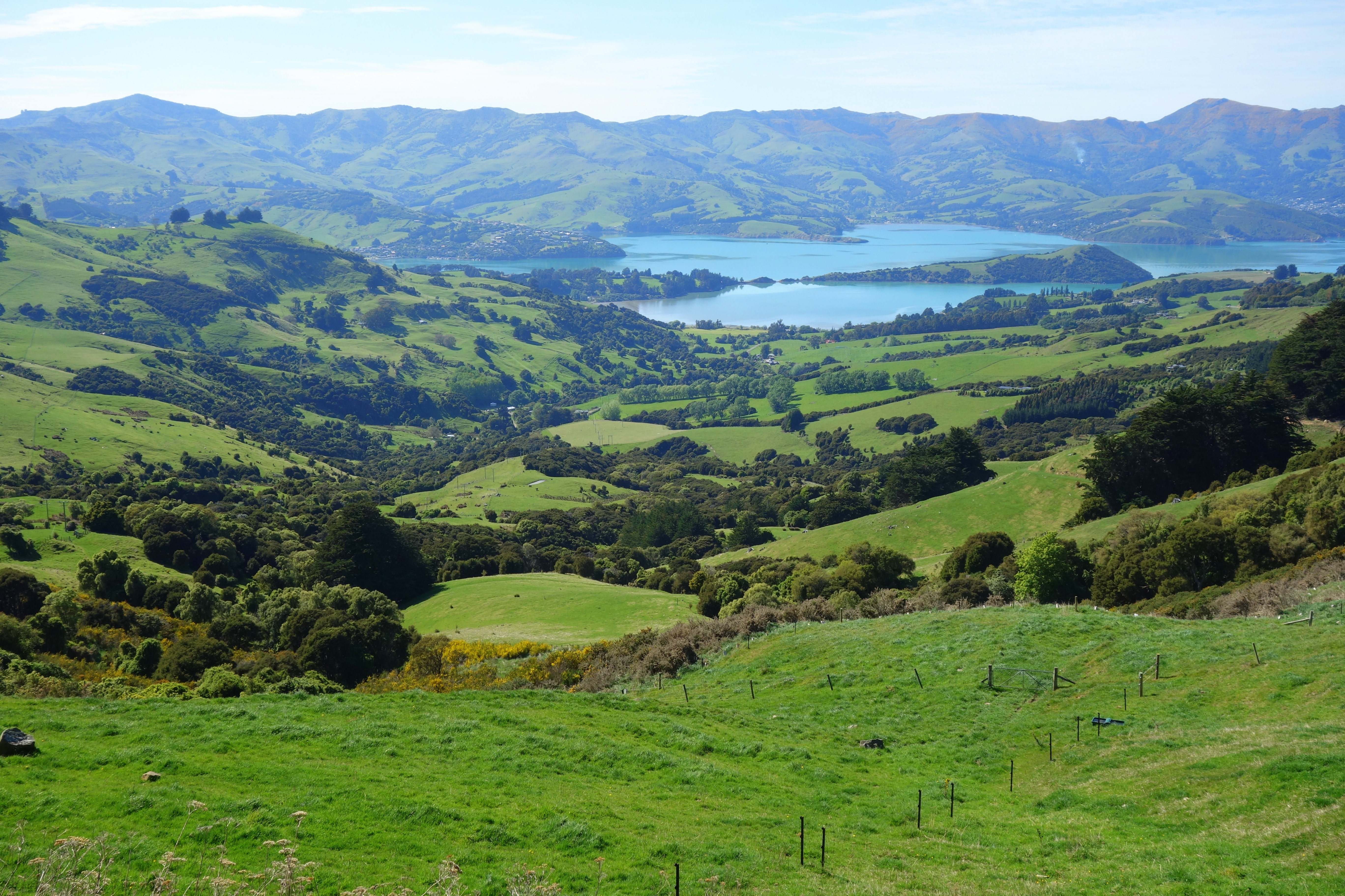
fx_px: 1532
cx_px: 672
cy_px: 448
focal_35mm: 41
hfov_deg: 47.4
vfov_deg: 32.6
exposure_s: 1/400
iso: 125
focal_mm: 15.28
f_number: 5.6
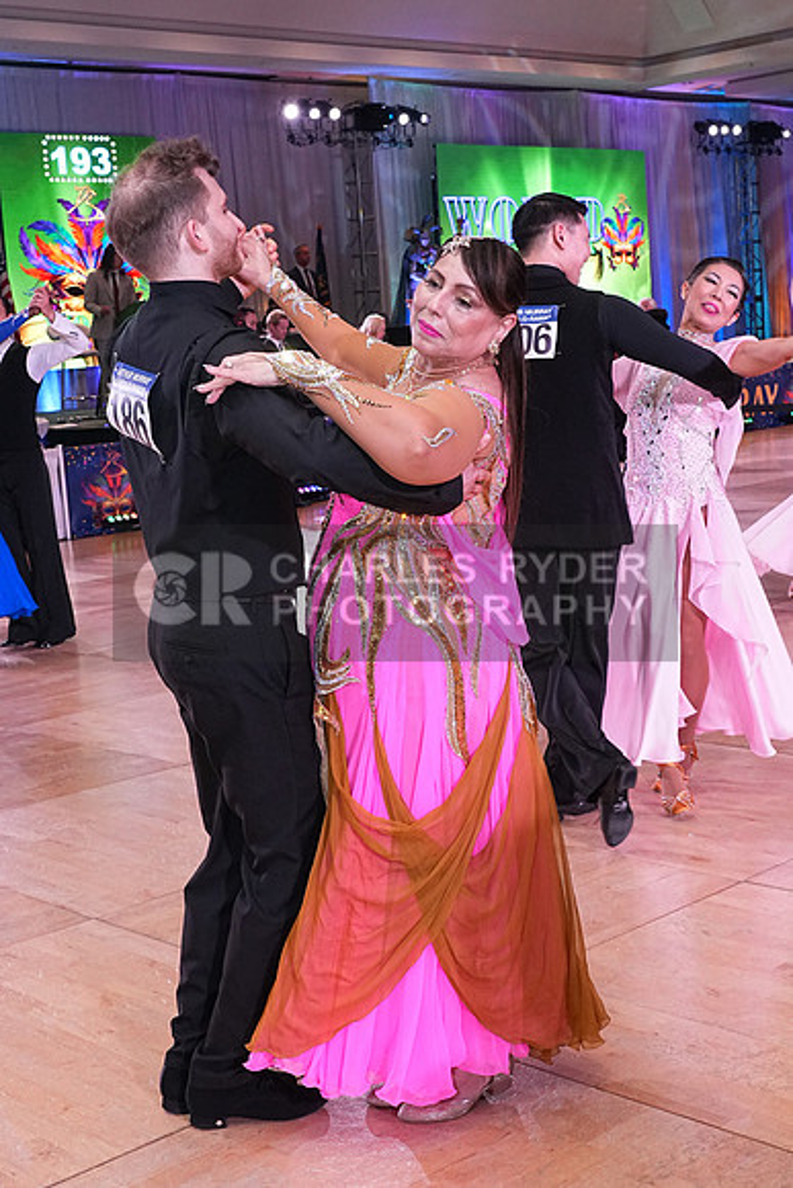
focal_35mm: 49
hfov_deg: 27.5
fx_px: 1618
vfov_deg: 40.3
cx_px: 396
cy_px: 594
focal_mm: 33
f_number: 7.1
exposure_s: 1/250
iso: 2500
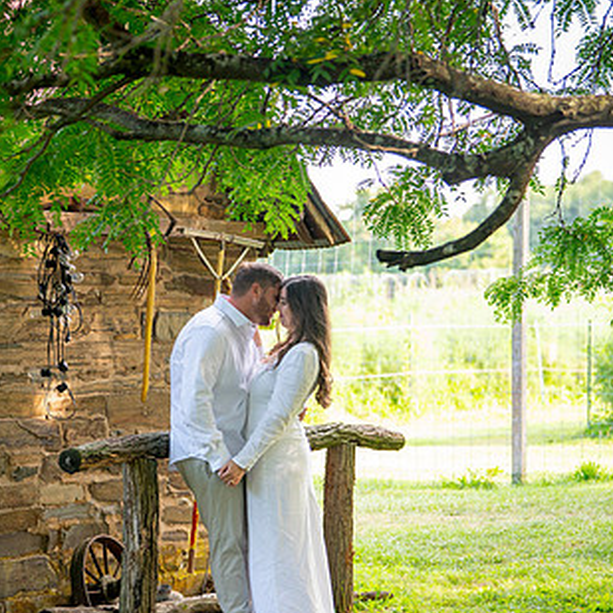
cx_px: 136
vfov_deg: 14.5
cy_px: 354
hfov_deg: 14.5
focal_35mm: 120
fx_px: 2404
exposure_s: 1/100
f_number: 3.2
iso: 200
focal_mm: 70
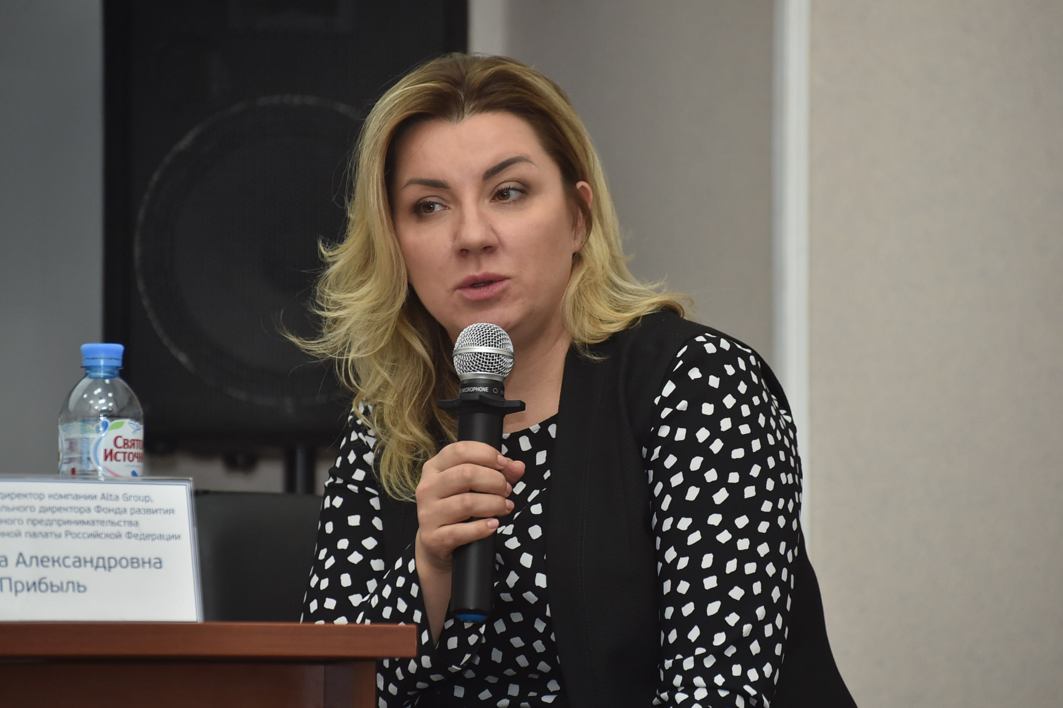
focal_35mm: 220
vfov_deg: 6.2
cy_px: 354
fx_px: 6492
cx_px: 532
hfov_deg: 9.4
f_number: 6.3
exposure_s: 1/200
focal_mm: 220
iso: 2500
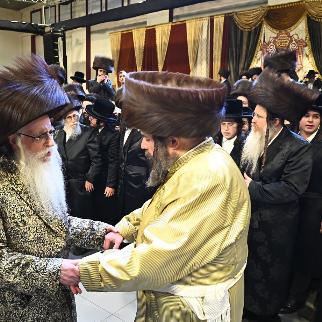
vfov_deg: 52.5
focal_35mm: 31
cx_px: 121
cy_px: 160
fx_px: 326
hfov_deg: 52.0
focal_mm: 24
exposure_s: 1/160
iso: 3200
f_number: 5
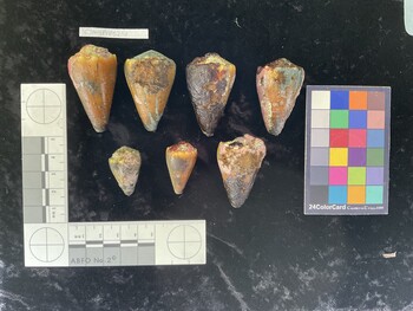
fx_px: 346
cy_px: 156
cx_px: 206
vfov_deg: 48.3
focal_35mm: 29
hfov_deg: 61.6
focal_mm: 3
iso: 100
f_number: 1.8
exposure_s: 1/60
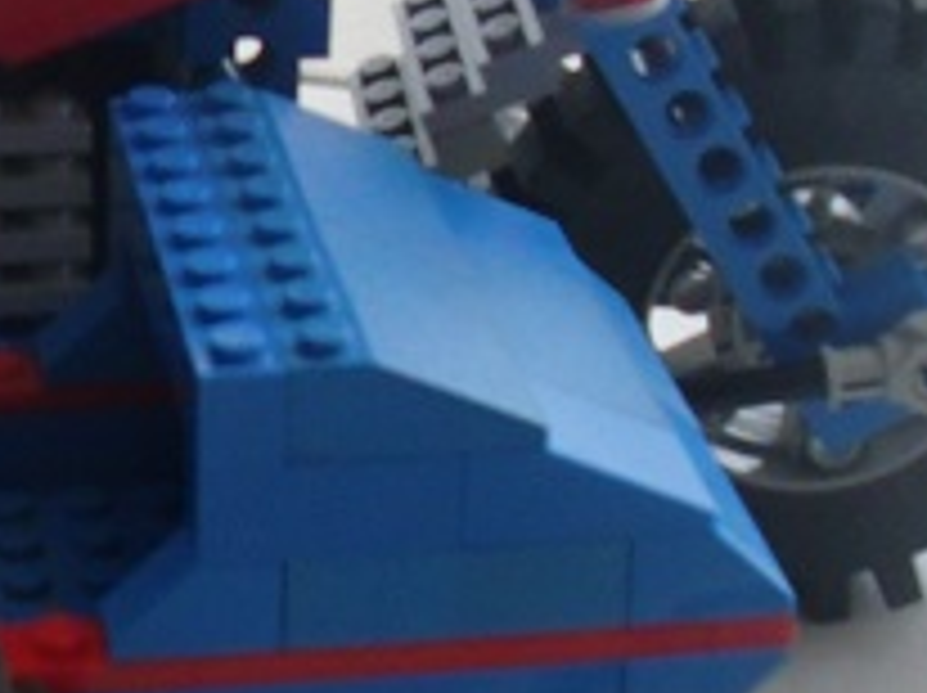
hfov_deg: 13.7
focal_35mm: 140
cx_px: -230
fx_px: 3745
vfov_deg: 10.6
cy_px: 252
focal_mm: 6.3
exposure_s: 1/60
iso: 160
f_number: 2.8
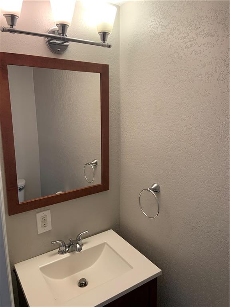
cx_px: 115
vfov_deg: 67.3
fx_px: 230
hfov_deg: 53.1
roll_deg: +0.2
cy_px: 154
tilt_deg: -9.6
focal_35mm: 26
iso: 50
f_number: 1.8
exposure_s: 1/60
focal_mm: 4.25
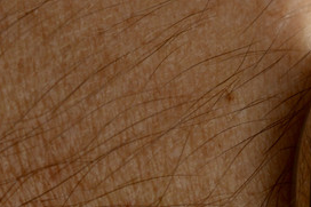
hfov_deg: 7.6
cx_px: 492
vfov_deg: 5.2
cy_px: 201
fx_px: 2288
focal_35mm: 265
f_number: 5.6
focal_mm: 40
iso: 220
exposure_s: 1/125
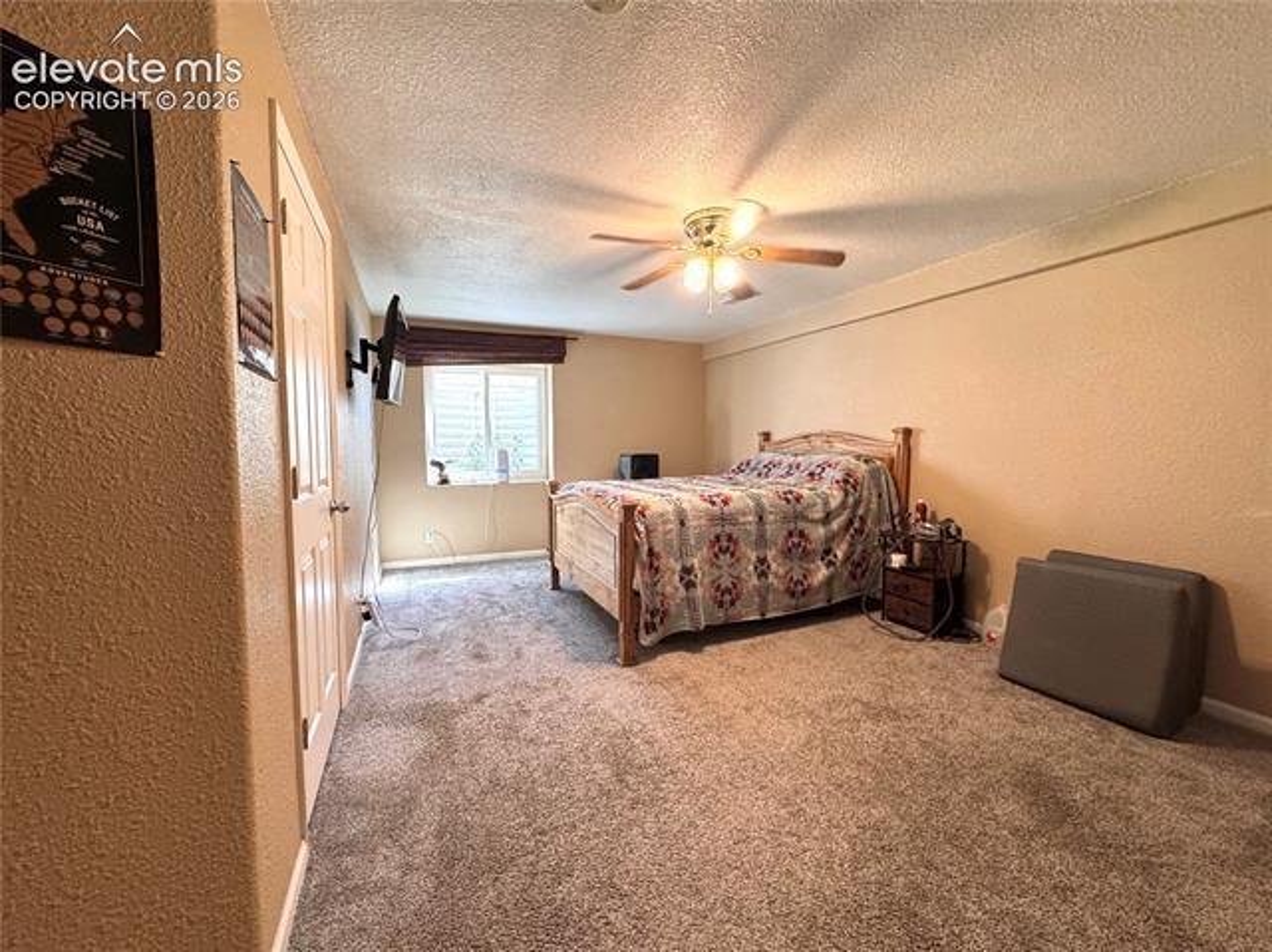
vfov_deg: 85.6
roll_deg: -0.7
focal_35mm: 14
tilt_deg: -4.6
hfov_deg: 102.1
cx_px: 636
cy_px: 476
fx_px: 514
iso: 320
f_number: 2.2
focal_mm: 2.22
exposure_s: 1/120
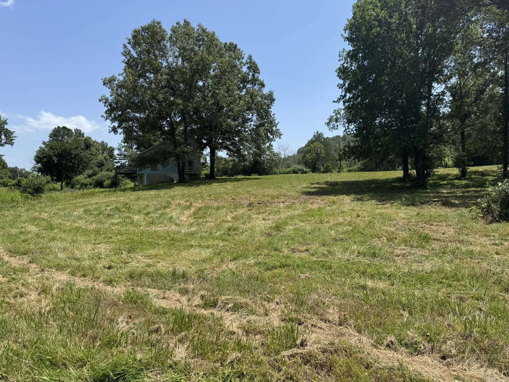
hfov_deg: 71.6
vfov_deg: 56.8
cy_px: 191
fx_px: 353
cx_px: 254
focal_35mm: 24
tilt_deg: -1.1
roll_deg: +1.2
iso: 80
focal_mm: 6.76
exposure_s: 1/3597
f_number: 1.78
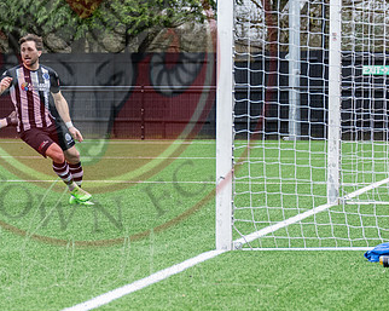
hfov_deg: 8.2
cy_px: 150
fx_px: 2692
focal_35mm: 234
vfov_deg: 6.6
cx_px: -59
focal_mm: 75
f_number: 4
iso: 800
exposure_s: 1/1250
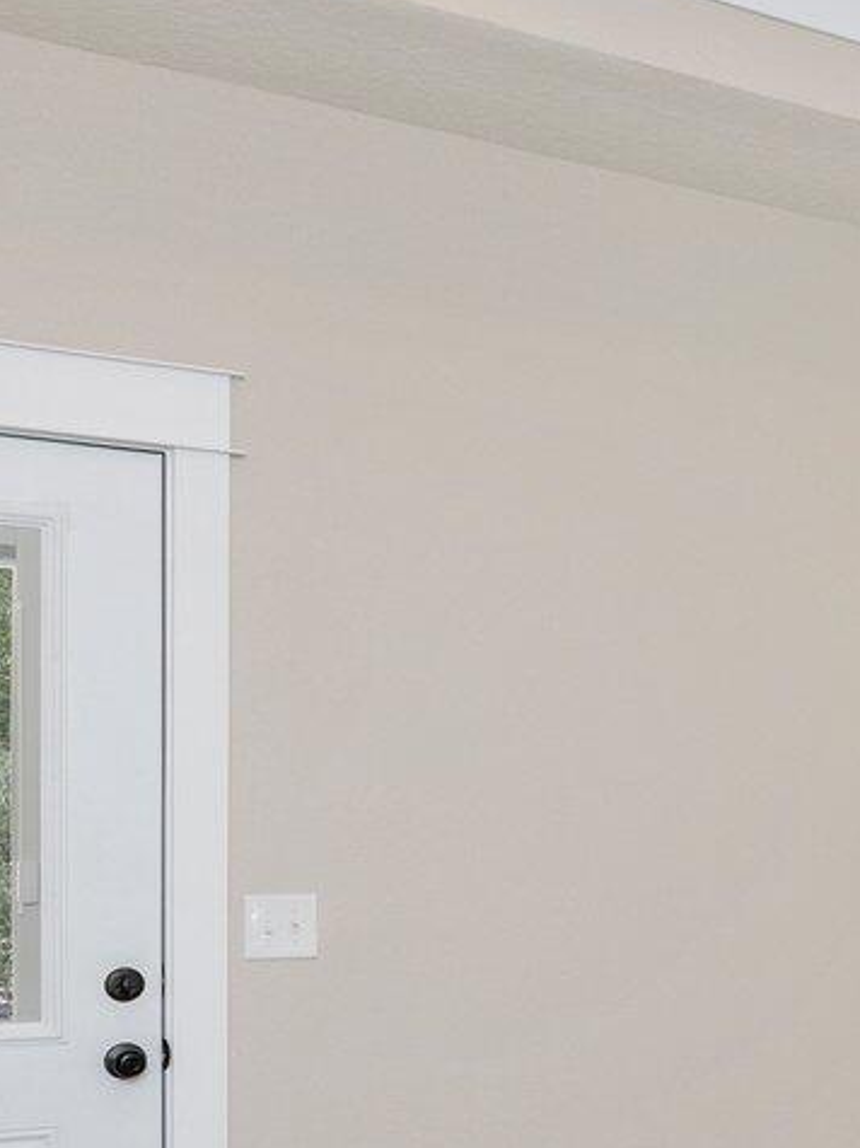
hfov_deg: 20.3
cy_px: 769
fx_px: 1922
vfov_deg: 32.9
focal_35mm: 58
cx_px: 1411
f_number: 9
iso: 500
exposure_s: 1/50
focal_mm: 14
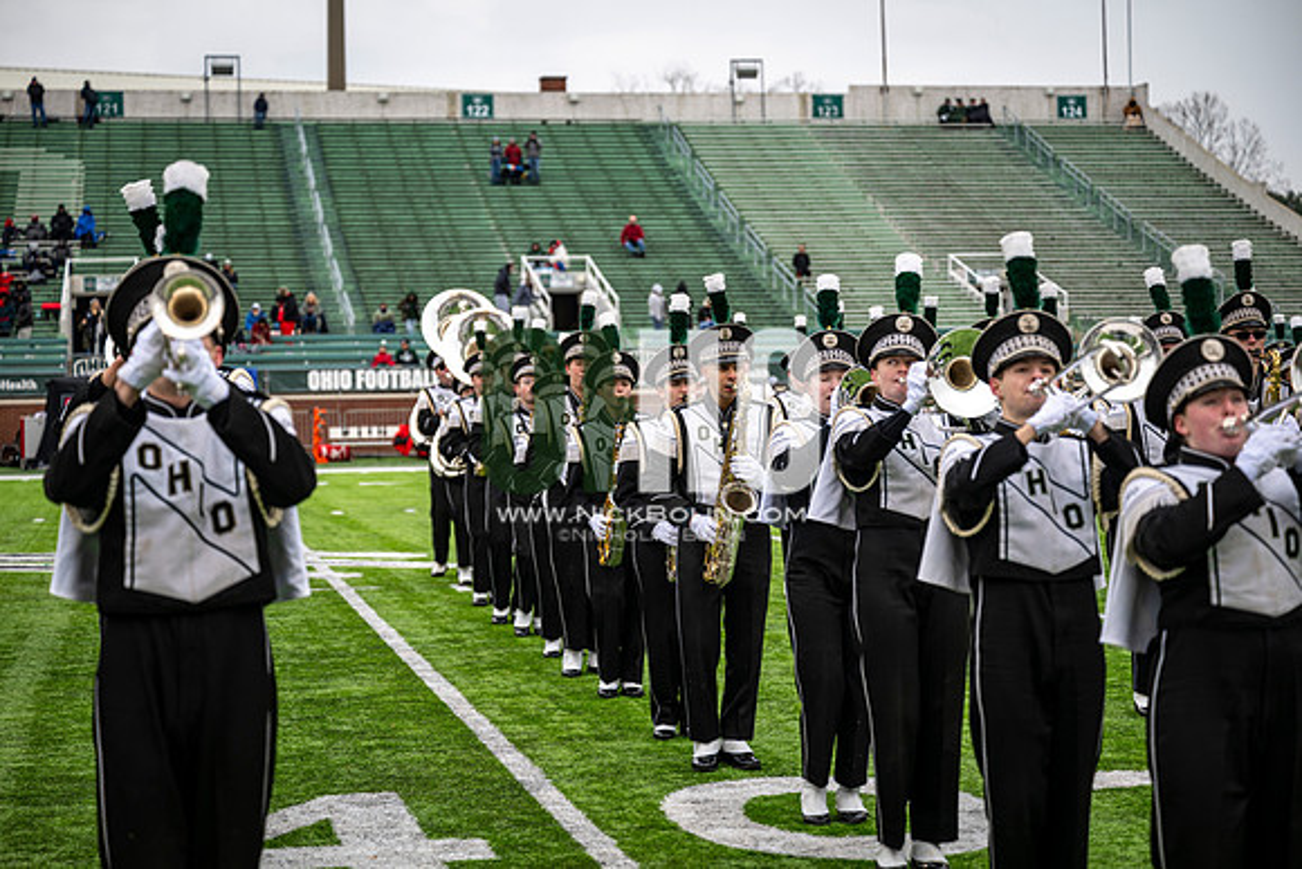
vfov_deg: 19.5
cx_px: 651
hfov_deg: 28.8
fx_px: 2532
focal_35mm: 70
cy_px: 434
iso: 100
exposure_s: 1/500
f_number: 2.8
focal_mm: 70
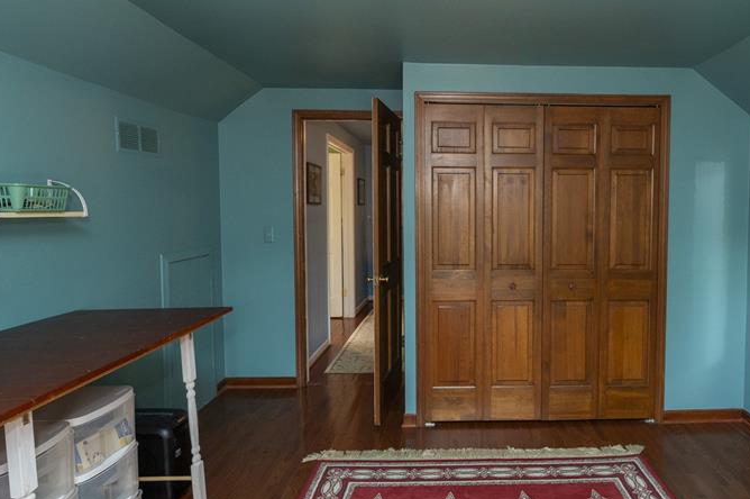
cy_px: 230
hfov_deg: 74.6
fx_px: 479
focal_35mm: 23
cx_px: 478
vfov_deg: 54.9
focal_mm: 15
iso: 800
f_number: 6.3
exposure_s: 1/125
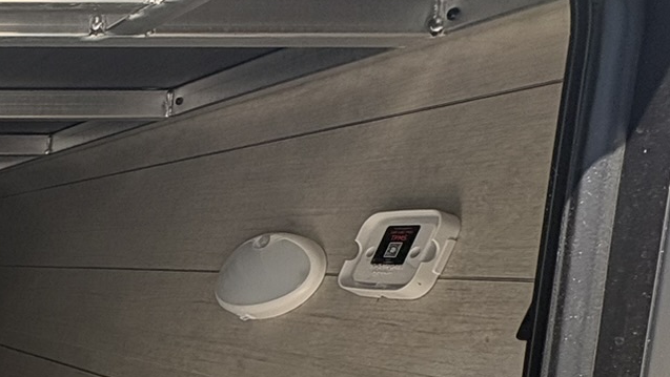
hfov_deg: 29.5
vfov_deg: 23.5
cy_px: 374
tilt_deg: -8.4
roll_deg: -0.2
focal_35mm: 49
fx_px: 871
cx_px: -287
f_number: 2.2
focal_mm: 2.22
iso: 64
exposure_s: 1/317
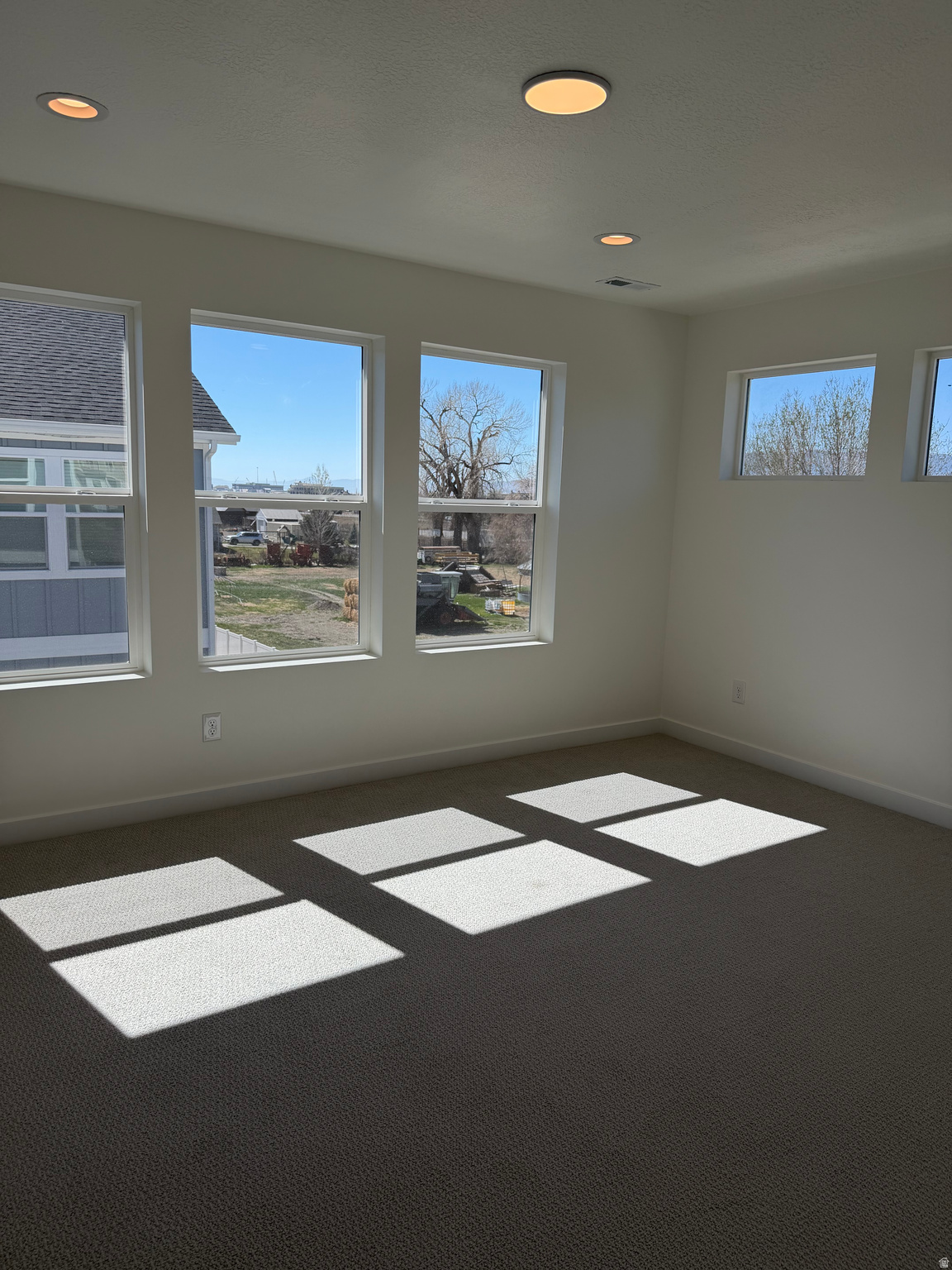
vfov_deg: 71.6
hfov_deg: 56.8
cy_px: 635
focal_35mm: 24
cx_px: 476
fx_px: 880
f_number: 1.78
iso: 80
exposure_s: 1/2703
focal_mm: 6.76
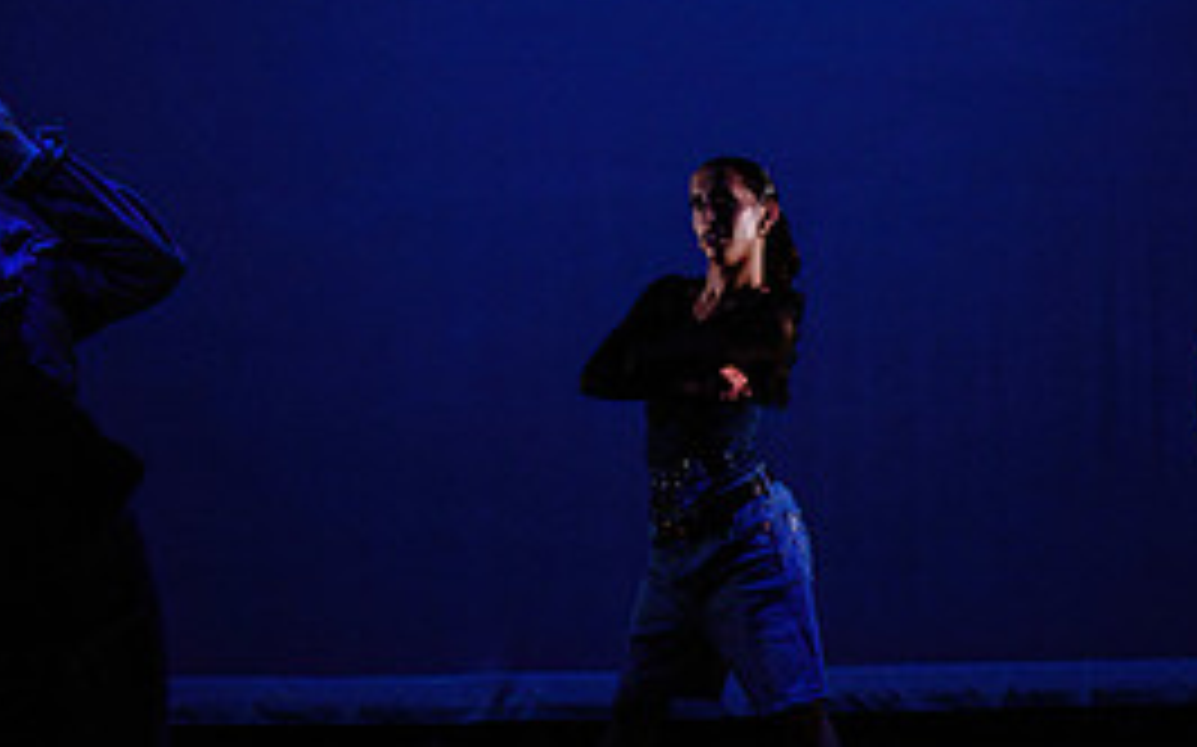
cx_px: 1216
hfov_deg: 28.6
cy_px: 669
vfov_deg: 19.1
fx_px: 2185
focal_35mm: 67
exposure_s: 1/300
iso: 1600
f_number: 2.8
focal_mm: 24
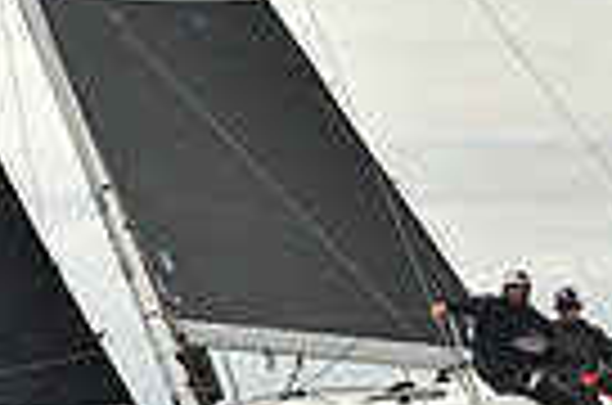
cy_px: 227
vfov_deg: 3.7
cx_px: 328
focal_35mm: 368
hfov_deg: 5.6
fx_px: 6241
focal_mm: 86
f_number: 10
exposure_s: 1/800
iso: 250
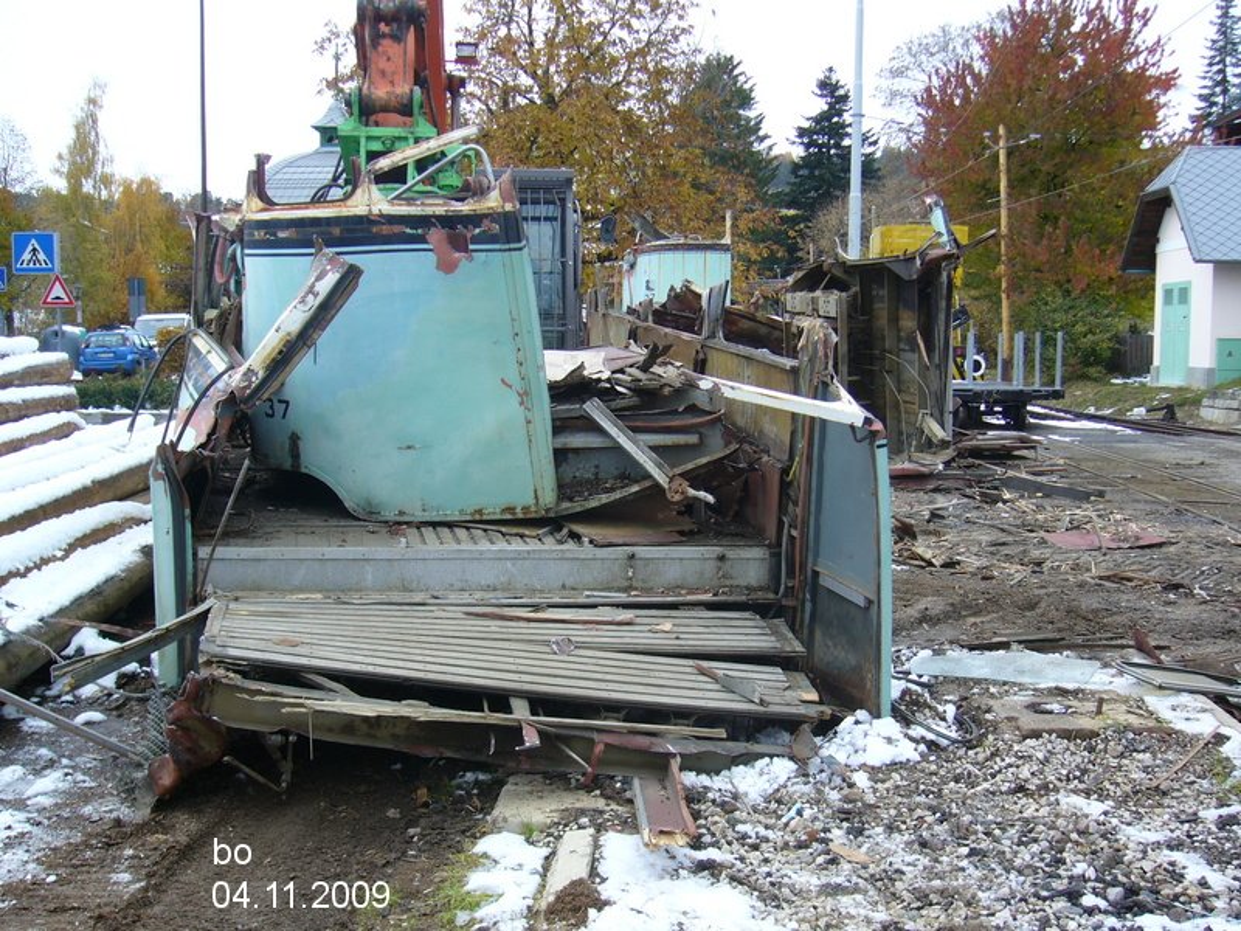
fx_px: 1434
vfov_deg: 36.0
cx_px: 620
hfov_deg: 46.8
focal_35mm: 40
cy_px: 466
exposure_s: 1/25
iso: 80
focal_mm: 6.6
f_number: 3
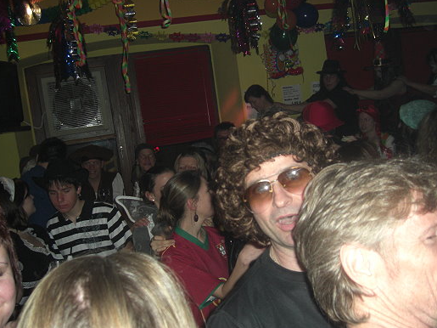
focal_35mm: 42
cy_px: 178
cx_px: 235
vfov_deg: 34.3
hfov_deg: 44.8
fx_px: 530
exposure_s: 1/60
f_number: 2.8
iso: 200
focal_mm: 7.9
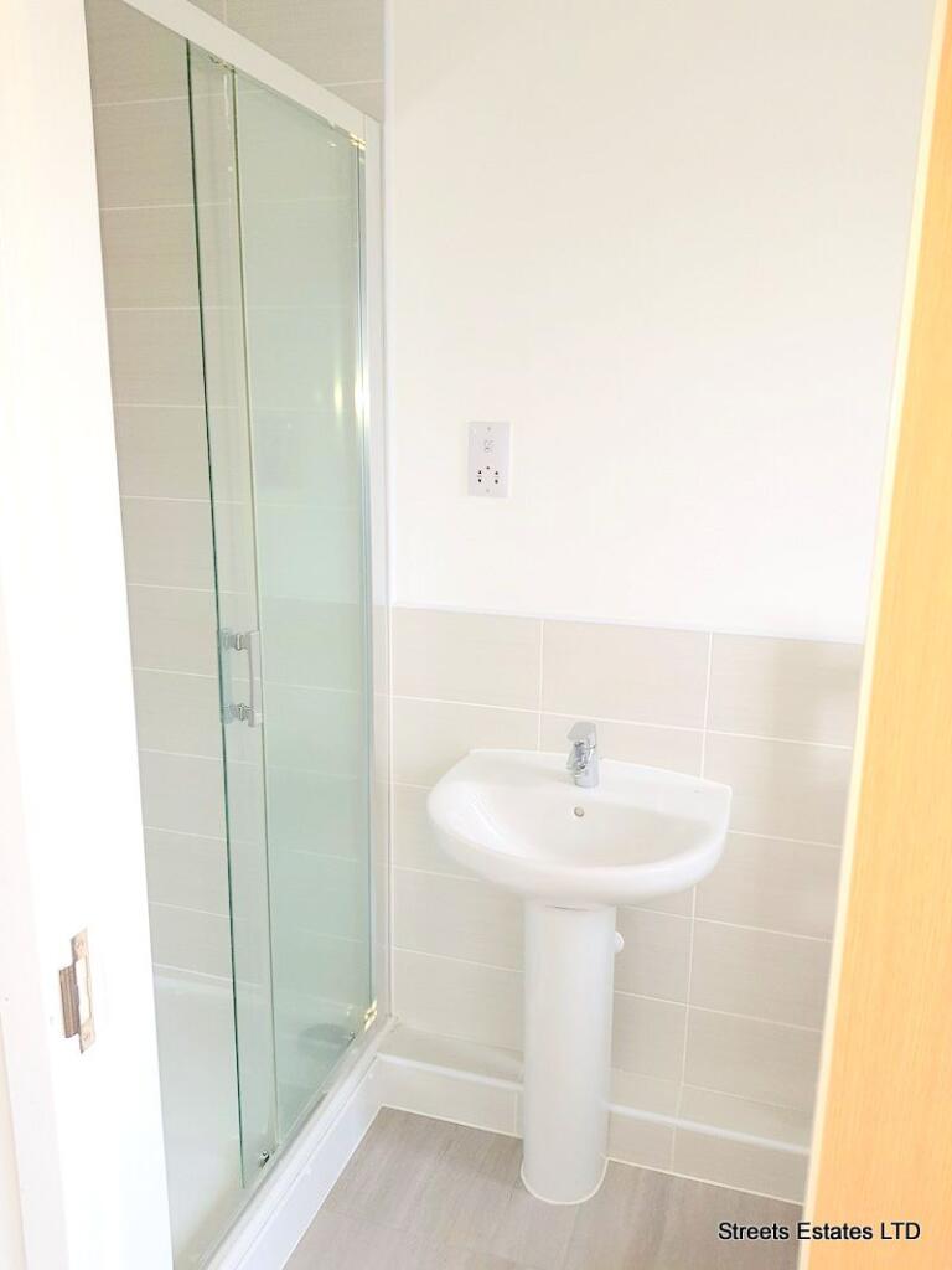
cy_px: 635
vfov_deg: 67.3
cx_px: 476
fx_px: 953
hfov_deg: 53.1
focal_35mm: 26
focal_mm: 4.3
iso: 80
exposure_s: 1/100
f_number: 1.7
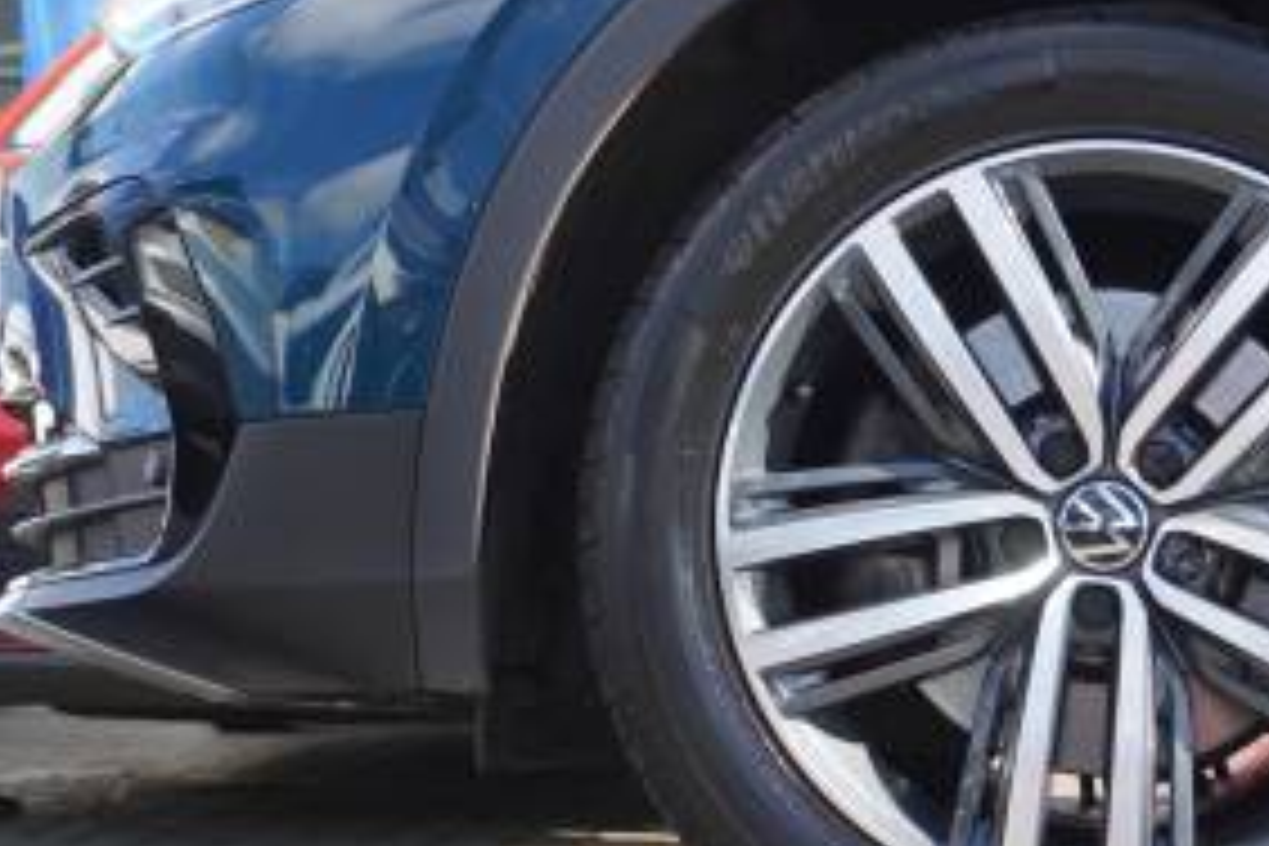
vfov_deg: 11.5
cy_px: 333
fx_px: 4199
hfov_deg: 17.1
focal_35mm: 119
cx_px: 1004
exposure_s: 1/60
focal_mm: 35
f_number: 5.6
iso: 100
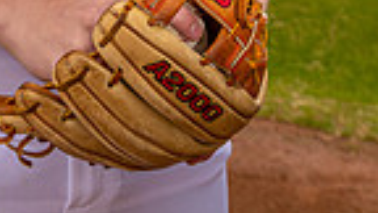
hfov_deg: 20.0
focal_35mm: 105
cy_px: -316
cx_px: 42
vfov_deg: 10.0
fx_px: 1052
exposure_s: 1/250
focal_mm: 32
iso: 100
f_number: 6.3
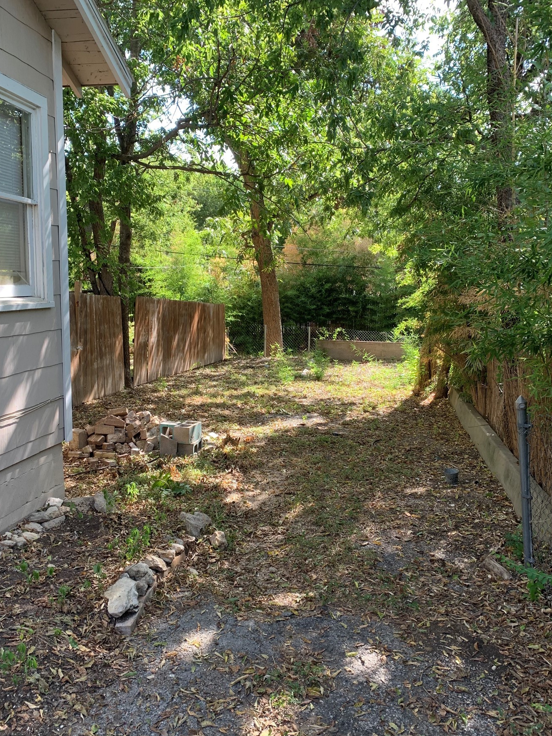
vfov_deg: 60.0
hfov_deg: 46.8
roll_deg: -0.3
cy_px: 378
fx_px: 638
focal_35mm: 30
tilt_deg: -8.7
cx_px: 273
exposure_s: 1/122
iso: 25
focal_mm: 4.25
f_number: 1.8
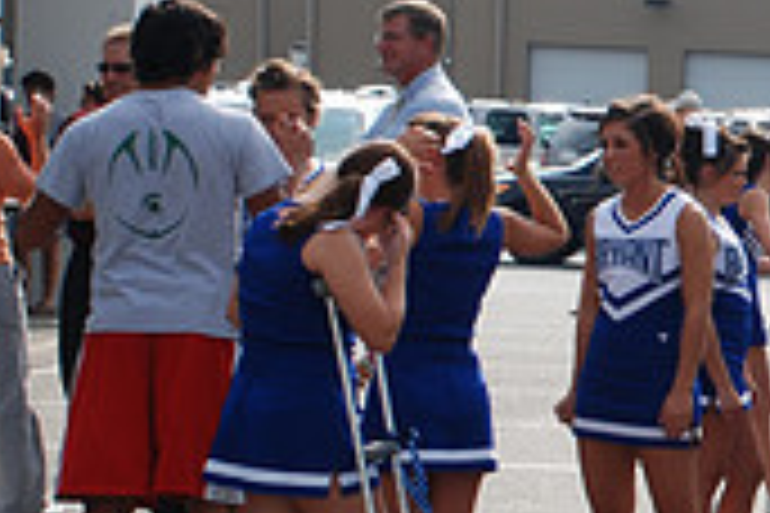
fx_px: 4363
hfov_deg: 9.7
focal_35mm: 204
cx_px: 1270
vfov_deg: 6.7
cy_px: 351
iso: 100
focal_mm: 40
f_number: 7.1
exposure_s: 1/200
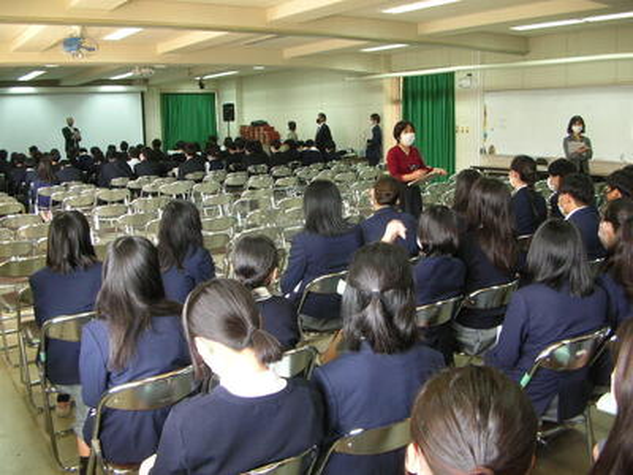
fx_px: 640
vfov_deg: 40.7
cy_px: 238
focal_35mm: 35
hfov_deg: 52.6
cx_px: 316
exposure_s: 1/8.1
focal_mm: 5.8
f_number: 2.8
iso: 50
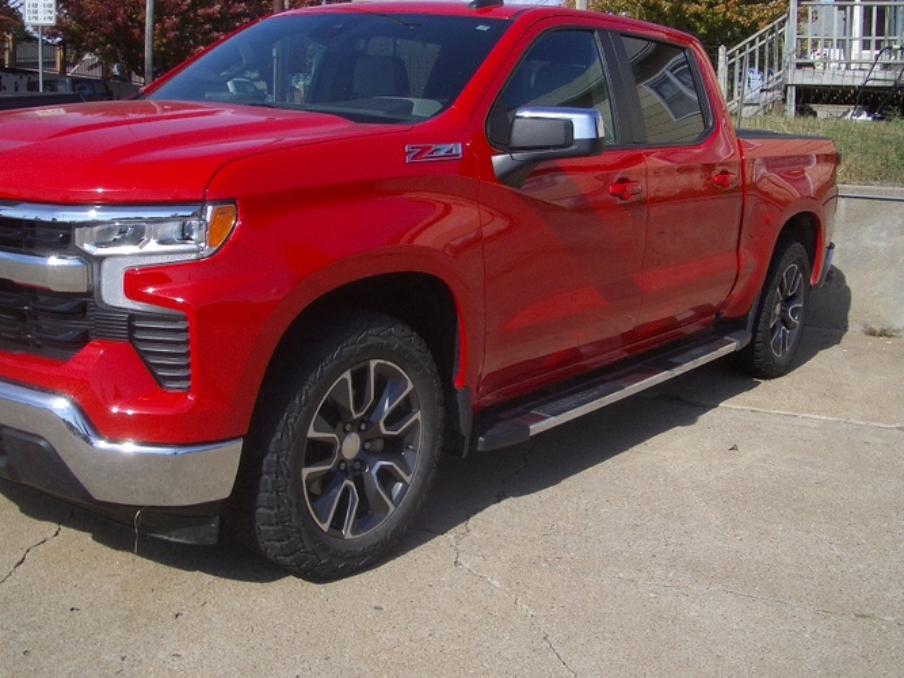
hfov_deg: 44.8
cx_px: 445
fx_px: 1097
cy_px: 282
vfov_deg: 34.3
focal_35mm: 42
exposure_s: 1/400
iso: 50
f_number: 4.3
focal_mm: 5.8
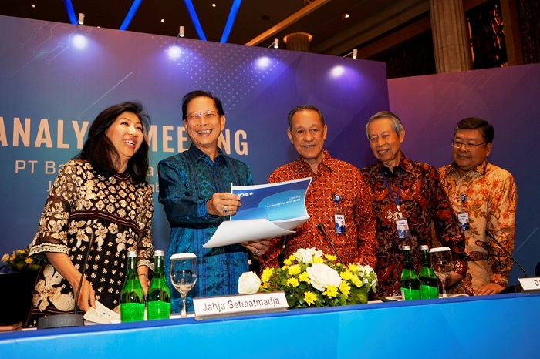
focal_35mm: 32
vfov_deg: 41.1
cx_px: 270
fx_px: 480
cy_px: 180
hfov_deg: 58.7
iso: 800
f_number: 4.5
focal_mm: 32
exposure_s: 1/100
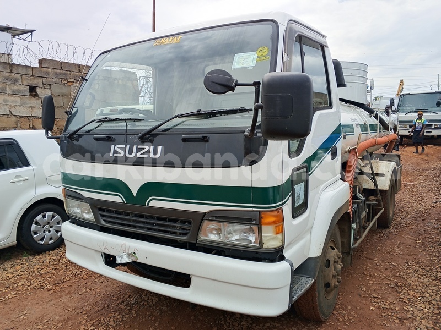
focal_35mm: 23
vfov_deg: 58.9
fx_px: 293
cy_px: 165
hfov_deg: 73.9
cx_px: 220
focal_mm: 4.09
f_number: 1.6
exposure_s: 1/254
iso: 104
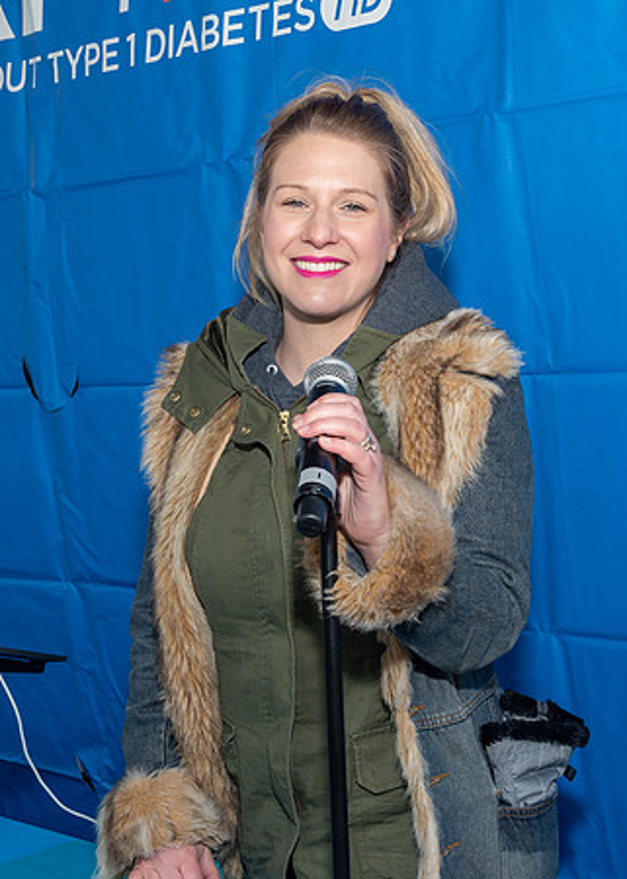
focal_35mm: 66
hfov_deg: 21.6
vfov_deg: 29.8
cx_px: 309
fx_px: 1647
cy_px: 372
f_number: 6.3
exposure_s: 1/250
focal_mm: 26
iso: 250
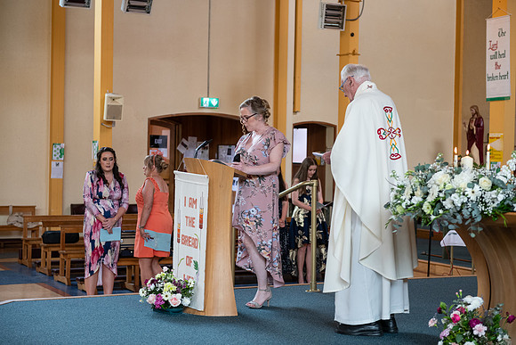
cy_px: 172
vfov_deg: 19.5
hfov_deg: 28.8
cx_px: 258
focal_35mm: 70
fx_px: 1004
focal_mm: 70
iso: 640
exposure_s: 1/160
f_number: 3.5
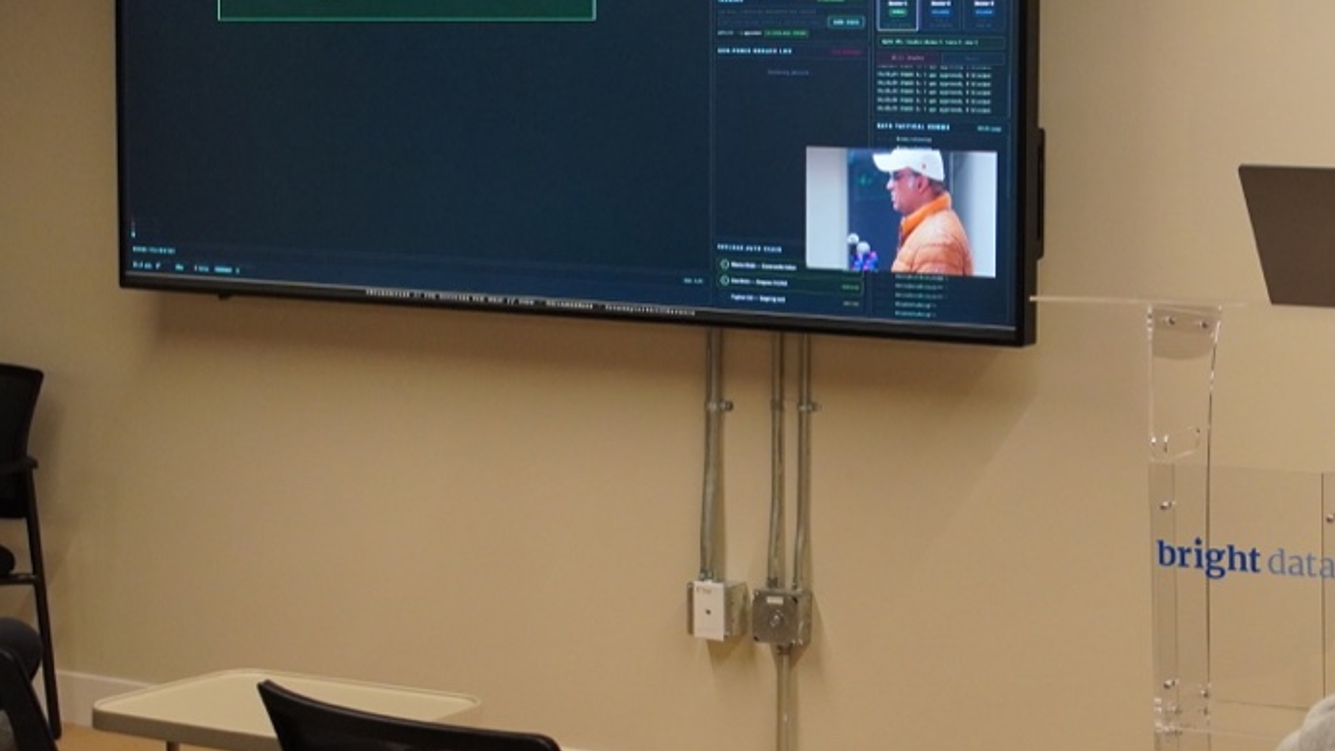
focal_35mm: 73
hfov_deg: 28.4
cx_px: 1053
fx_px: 2586
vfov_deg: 16.5
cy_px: 256
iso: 1600
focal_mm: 23
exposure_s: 1/160
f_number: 4
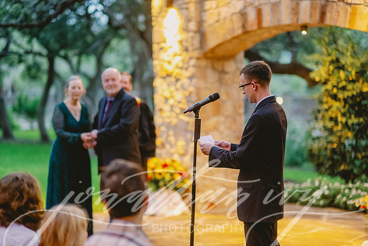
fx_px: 869
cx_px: 184
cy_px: 123
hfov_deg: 23.9
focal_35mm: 85
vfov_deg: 16.1
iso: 5000
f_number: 1.8
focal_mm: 85
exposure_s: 1/200
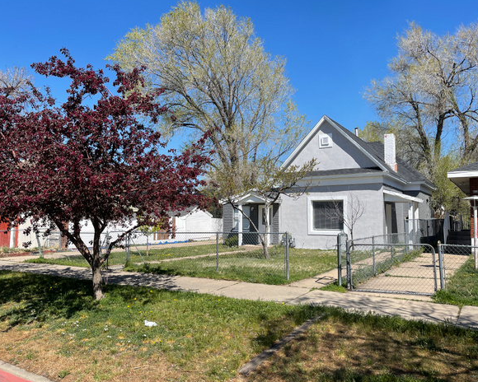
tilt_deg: +4.5
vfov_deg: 51.5
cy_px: 193
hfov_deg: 62.2
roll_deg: +0.1
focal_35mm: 28
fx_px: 396
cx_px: 233
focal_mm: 5.1
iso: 32
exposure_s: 1/3559
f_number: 1.6
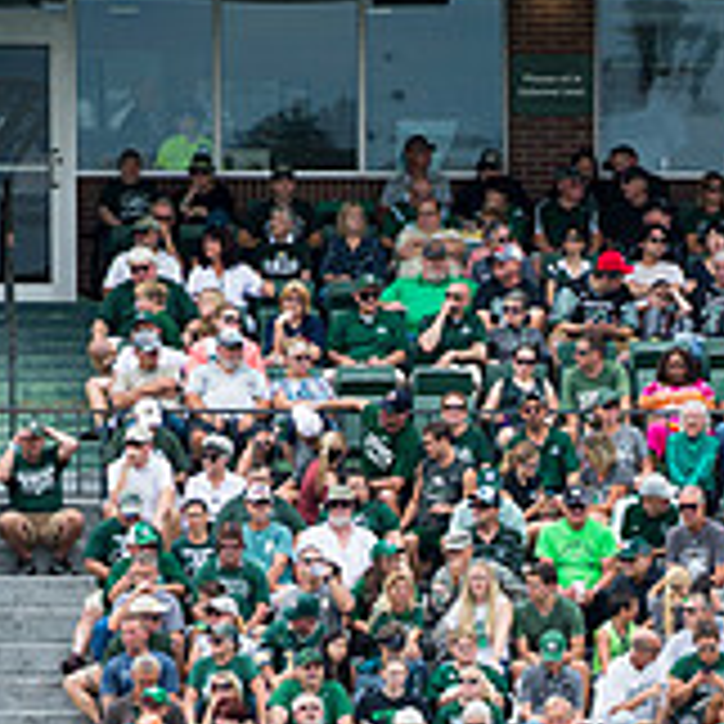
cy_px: 980
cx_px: 596
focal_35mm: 710
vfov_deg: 2.5
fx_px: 16801
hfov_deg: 2.5
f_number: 4.5
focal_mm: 300
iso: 200
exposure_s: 1/1000
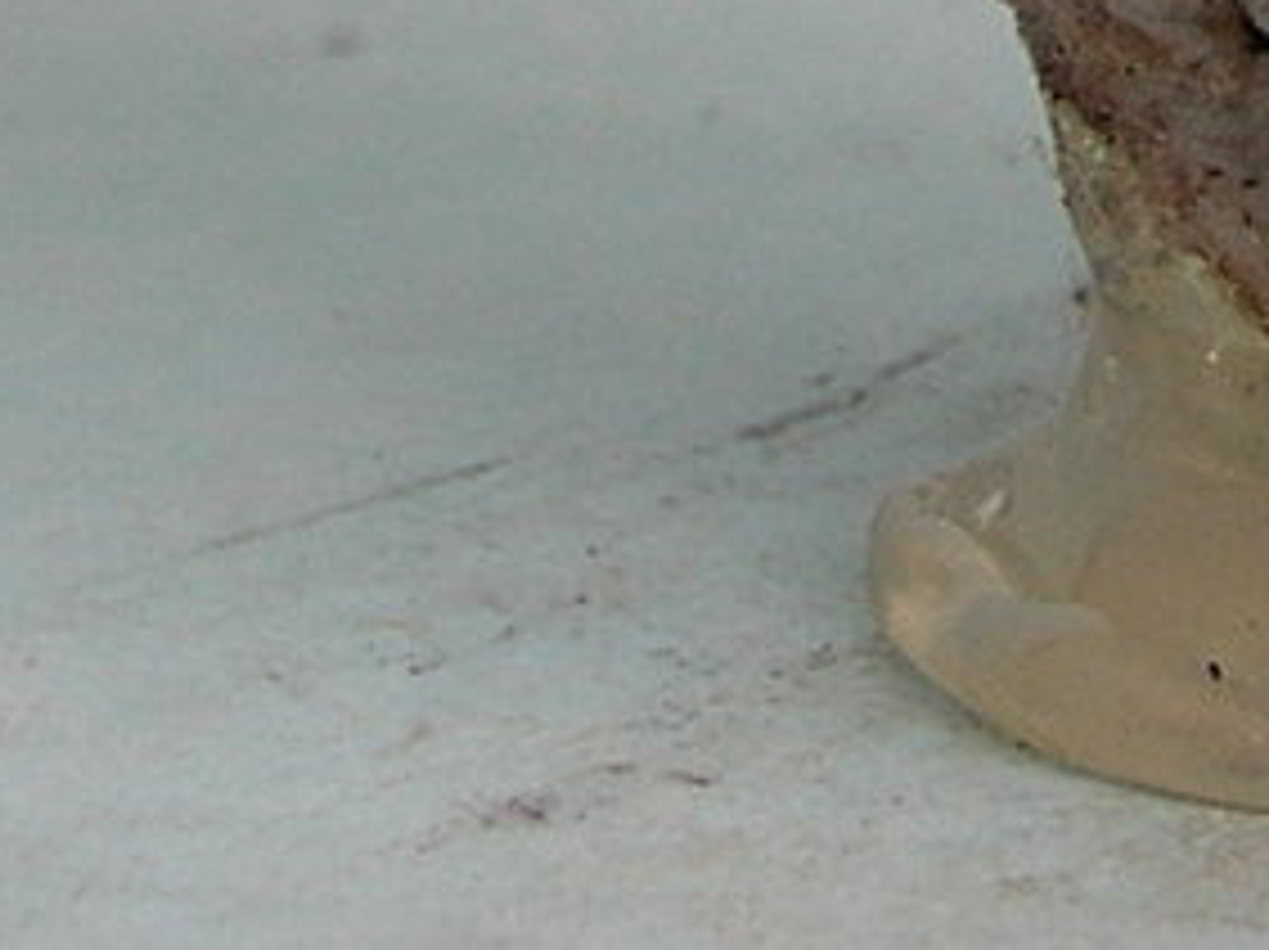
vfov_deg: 6.9
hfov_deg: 9.6
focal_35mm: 204
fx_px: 7472
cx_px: 1557
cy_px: -1240
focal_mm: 6
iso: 50
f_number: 2.7
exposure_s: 1/10.4
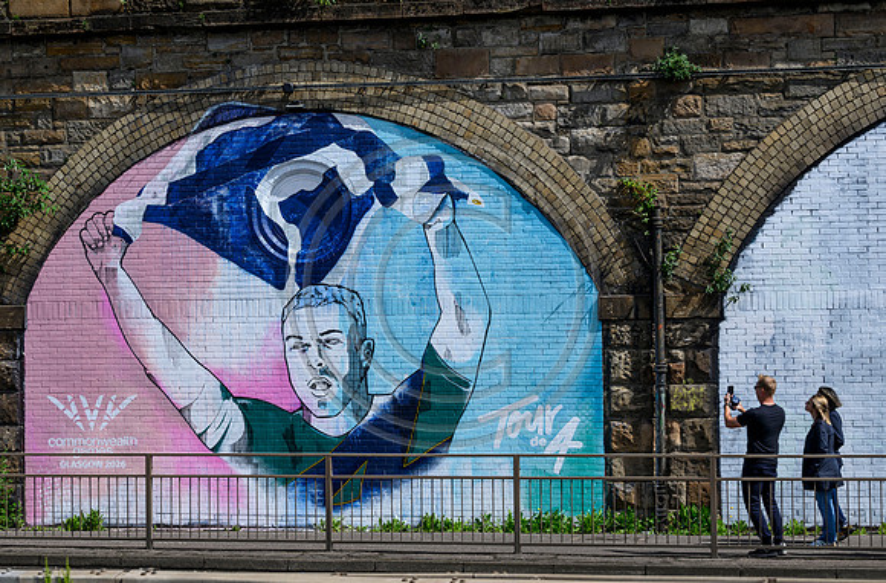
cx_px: 423
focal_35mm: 75
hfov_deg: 27.1
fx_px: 1841
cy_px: 309
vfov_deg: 18.0
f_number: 5.6
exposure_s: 1/1250
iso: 160
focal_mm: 70
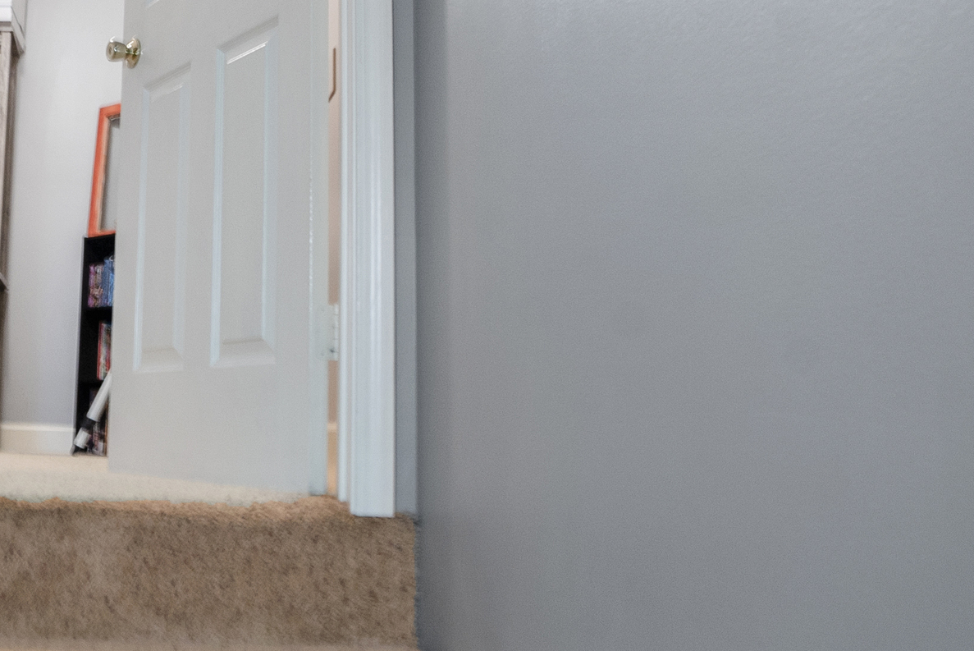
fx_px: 1191
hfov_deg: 41.2
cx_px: 107
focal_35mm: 44
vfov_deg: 30.4
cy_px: 227
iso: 400
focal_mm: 17
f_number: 5.6
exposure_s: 1/4
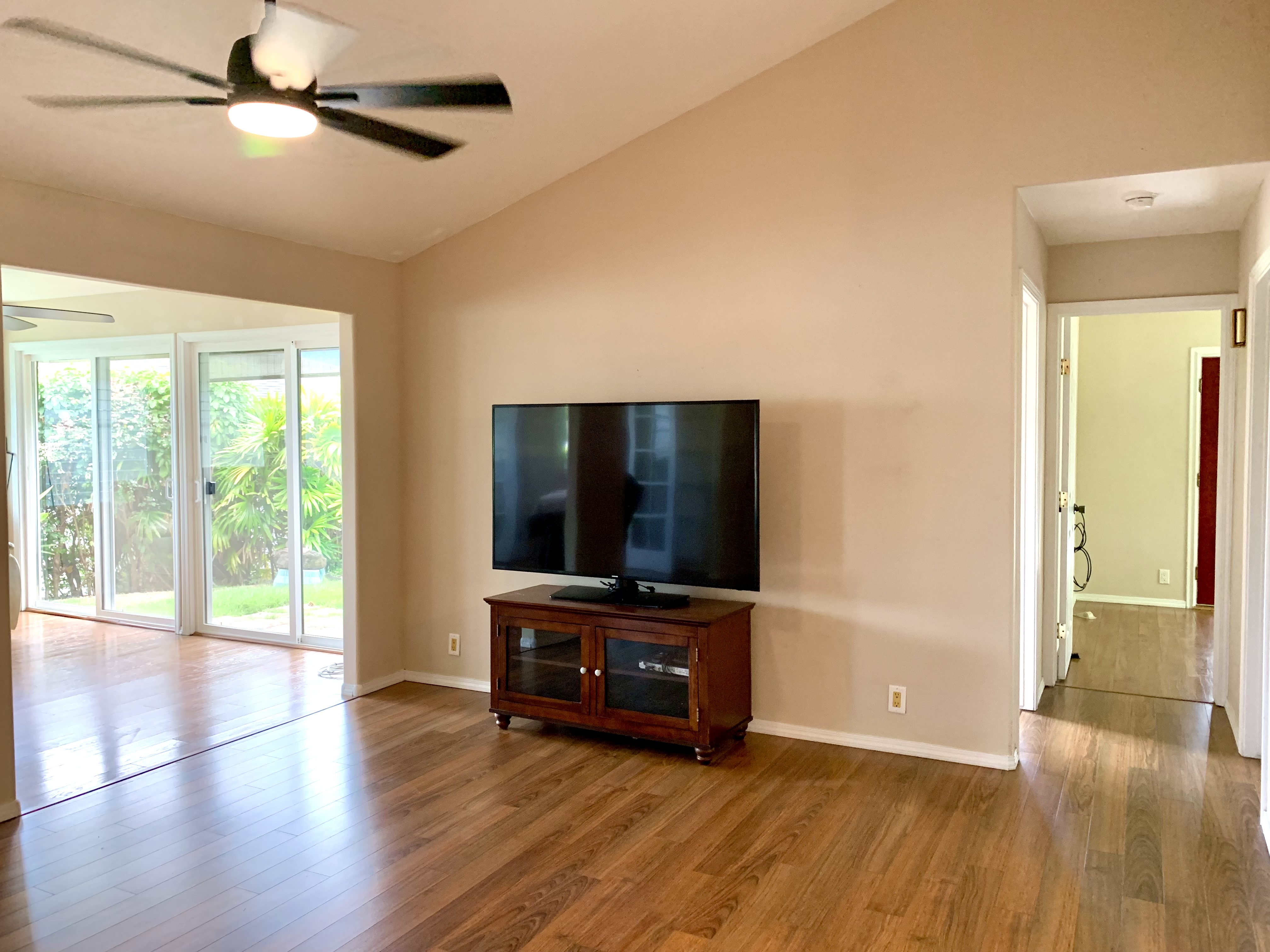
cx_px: 635
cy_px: 476
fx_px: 954
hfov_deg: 67.3
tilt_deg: -1.7
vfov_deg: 53.1
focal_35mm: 26
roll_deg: +1.0
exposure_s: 1/60
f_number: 1.8
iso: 200
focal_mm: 4.25
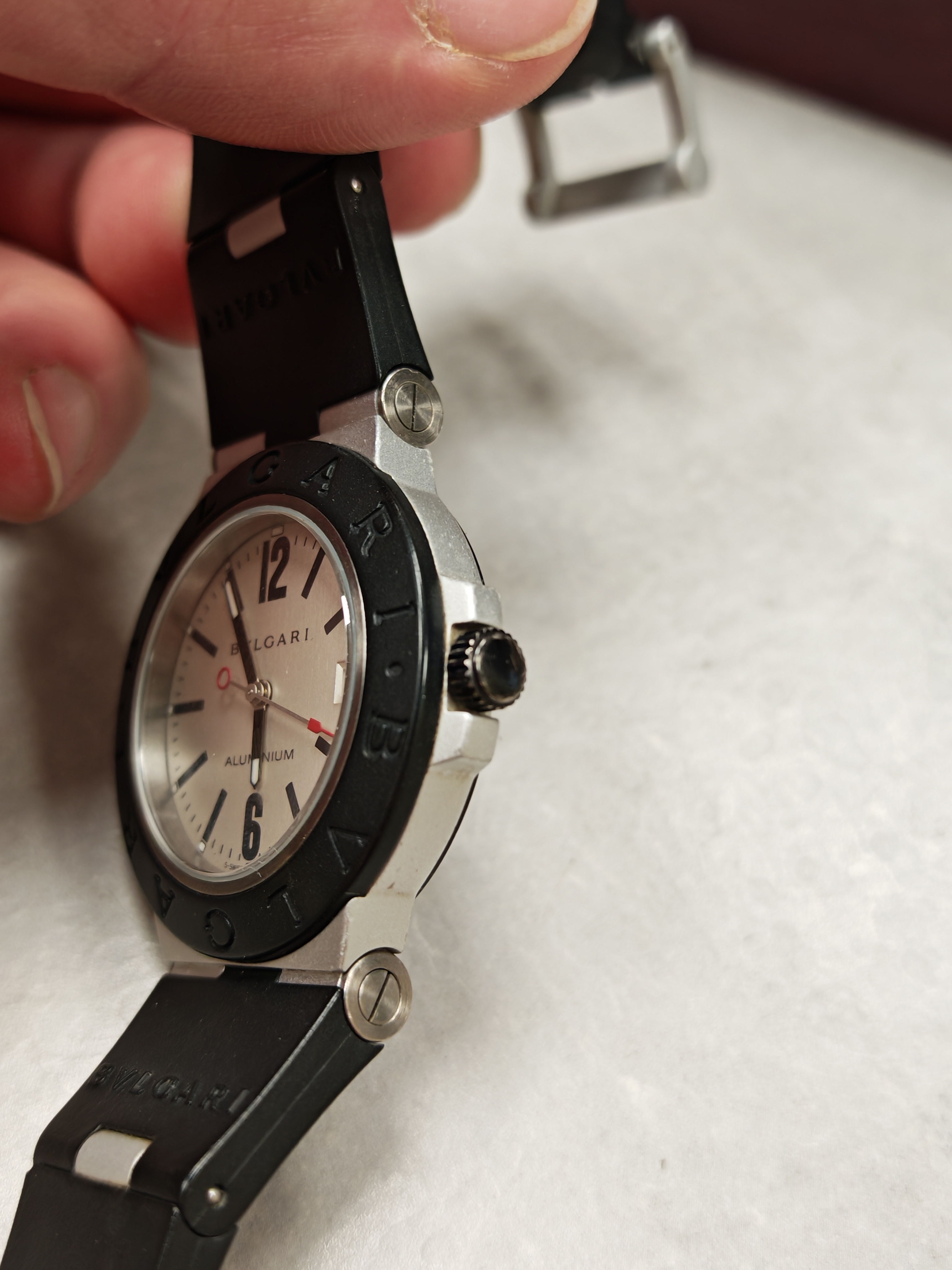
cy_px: 635
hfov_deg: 38.7
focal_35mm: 37
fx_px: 1357
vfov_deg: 50.1
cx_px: 476
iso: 125
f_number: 2
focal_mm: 6.83
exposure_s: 1/100
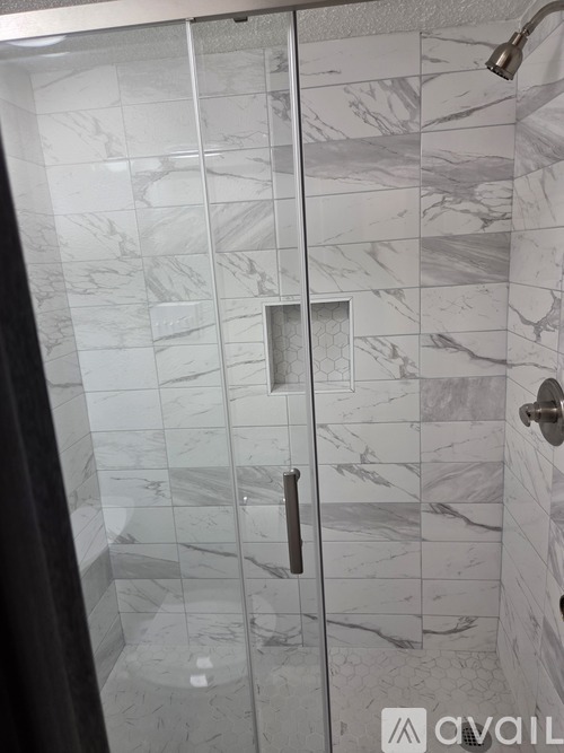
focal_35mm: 23
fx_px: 500
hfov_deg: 58.9
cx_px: 282
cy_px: 376
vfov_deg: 73.9
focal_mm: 5.4
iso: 200
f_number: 1.8
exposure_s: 1/120
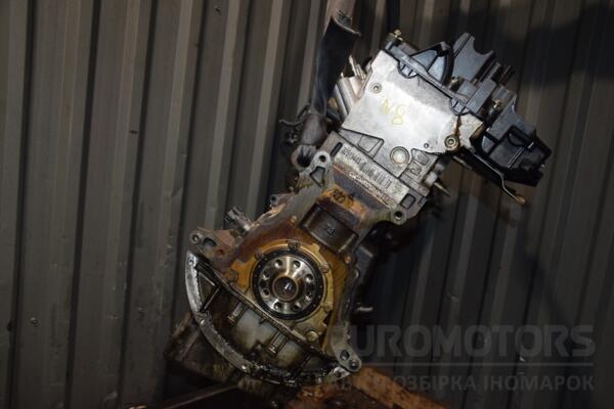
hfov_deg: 57.2
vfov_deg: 40.0
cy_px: 204
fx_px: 563
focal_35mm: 33
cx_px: 307
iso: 800
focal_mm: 22
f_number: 5
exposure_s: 1/60
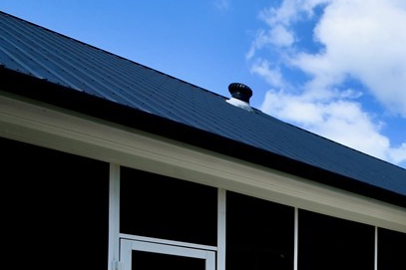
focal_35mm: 40
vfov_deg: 28.5
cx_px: 518
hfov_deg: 35.0
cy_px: 333
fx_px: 451
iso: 110
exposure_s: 1/250
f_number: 8
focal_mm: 10
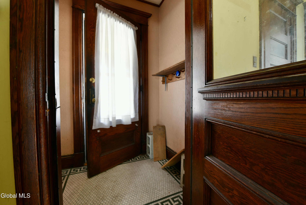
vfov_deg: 81.3
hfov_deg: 104.2
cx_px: 153
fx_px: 119
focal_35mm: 14
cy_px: 102
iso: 800
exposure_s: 1/3
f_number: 10
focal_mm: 14
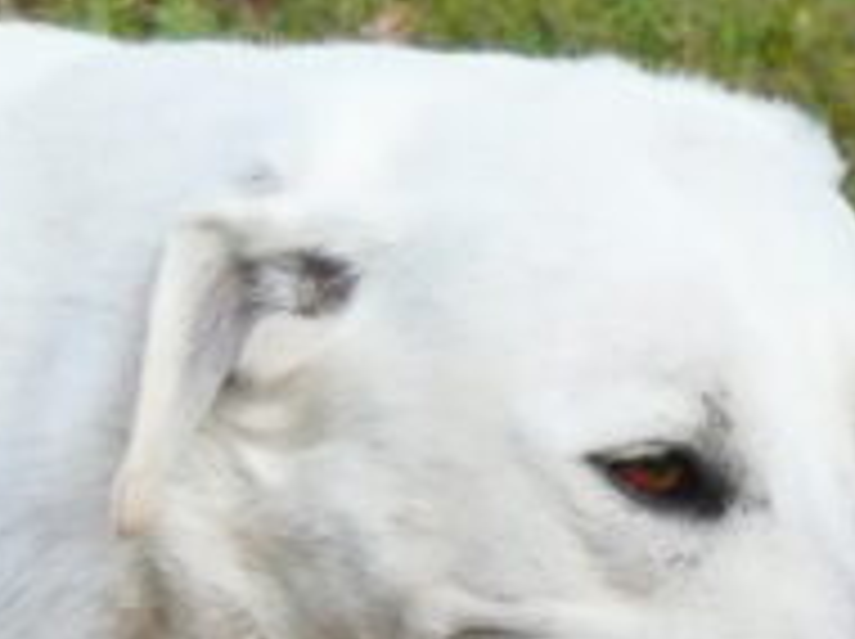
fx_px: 20105
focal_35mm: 815
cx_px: -72
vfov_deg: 1.8
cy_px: 1004
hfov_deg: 2.4
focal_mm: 27.1
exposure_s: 1/1300
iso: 640
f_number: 5.6
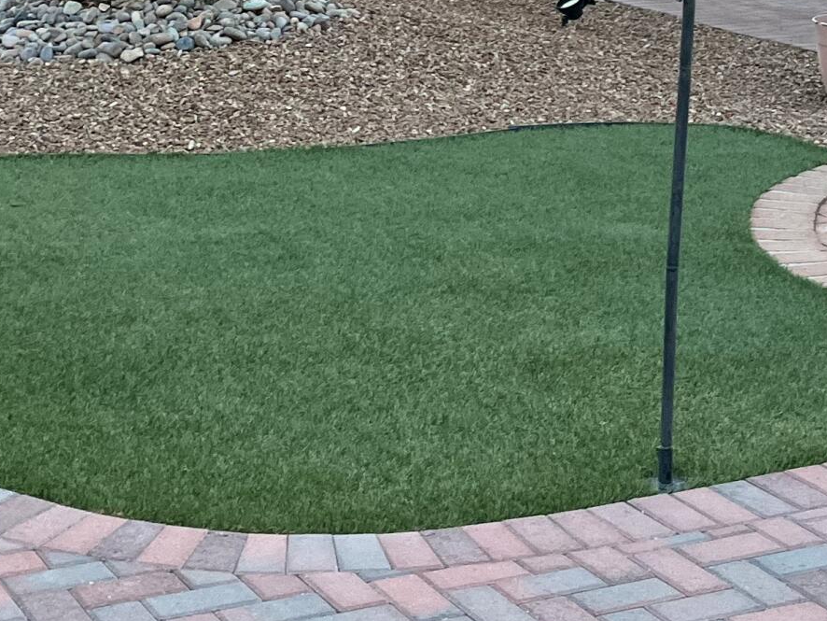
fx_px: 2103
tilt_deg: -4.9
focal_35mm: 88
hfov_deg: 22.2
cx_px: 430
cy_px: -127
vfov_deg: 16.1
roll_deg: -0.5
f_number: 1.6
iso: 125
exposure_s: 1/107
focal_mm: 5.1
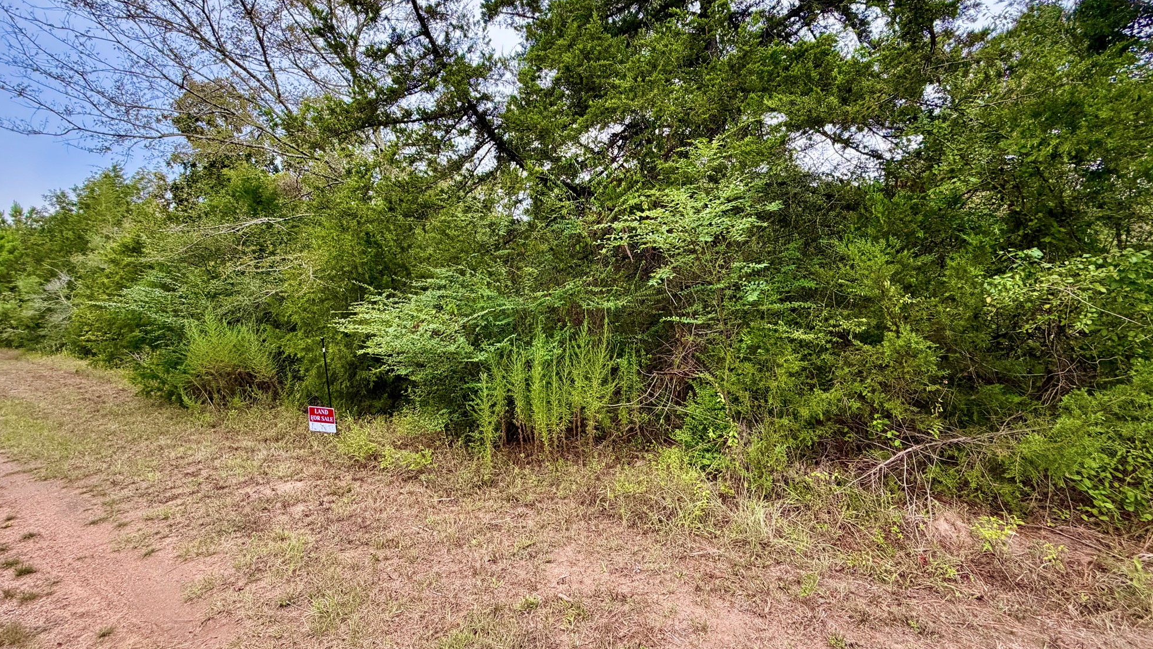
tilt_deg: +0.9
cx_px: 581
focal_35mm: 16
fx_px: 489
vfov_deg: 66.9
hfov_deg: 99.4
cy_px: 291
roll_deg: +3.3
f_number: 2.2
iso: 160
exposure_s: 1/121
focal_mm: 2.22
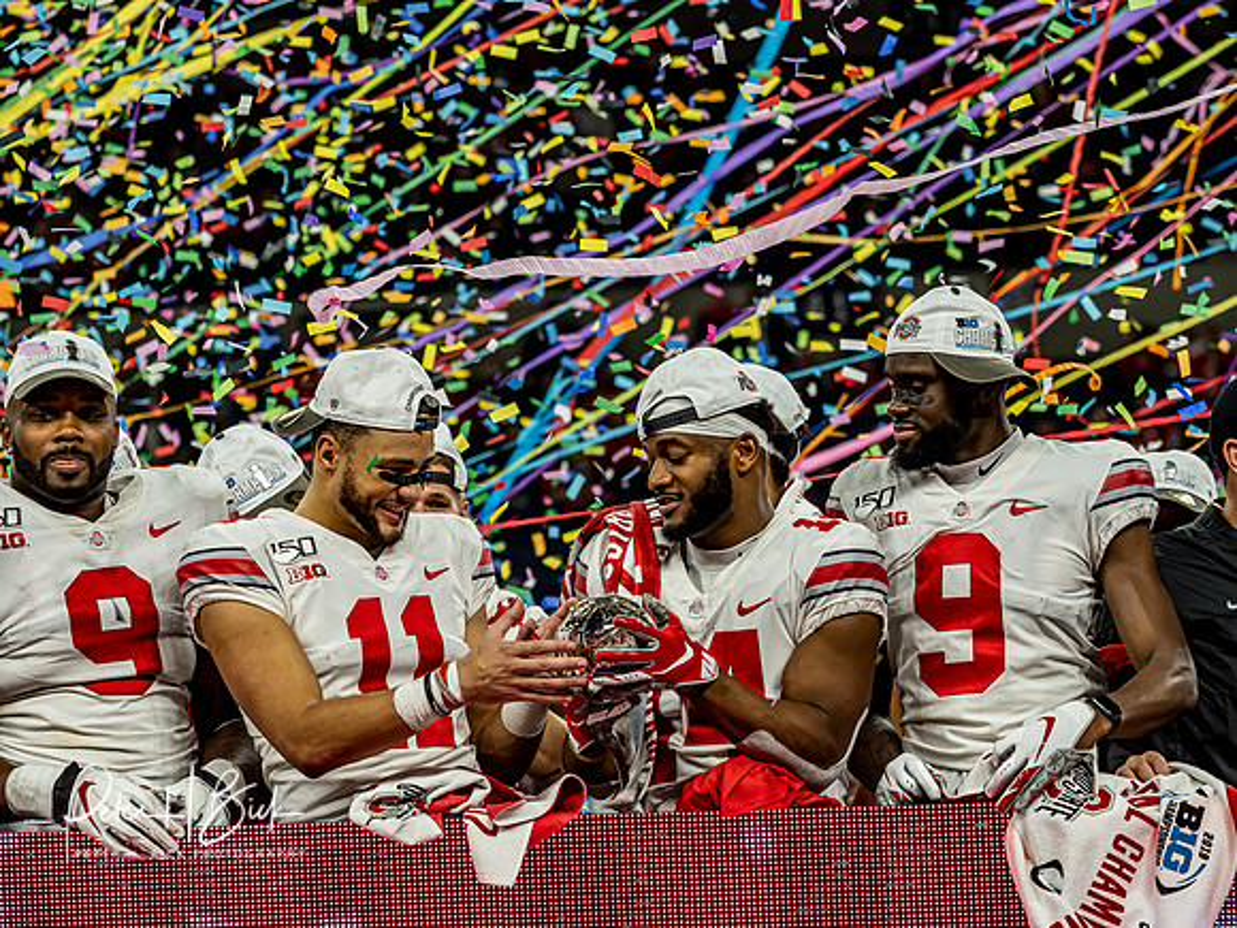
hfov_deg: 9.0
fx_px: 7862
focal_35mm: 220
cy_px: 464
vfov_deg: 6.8
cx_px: 618
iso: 400
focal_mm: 110
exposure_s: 1/320
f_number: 3.5
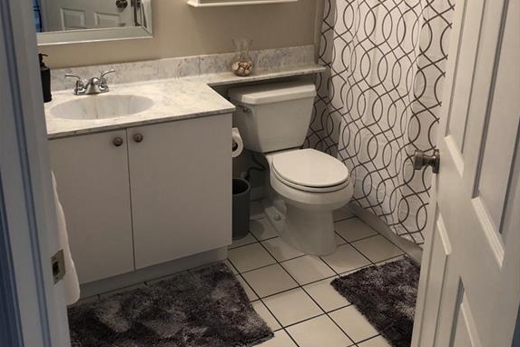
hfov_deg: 49.6
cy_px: 121
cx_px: 260
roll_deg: -1.6
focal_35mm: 39
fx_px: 563
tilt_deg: -19.3
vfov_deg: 34.0
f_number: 1.8
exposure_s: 1/17
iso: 40
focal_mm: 3.99
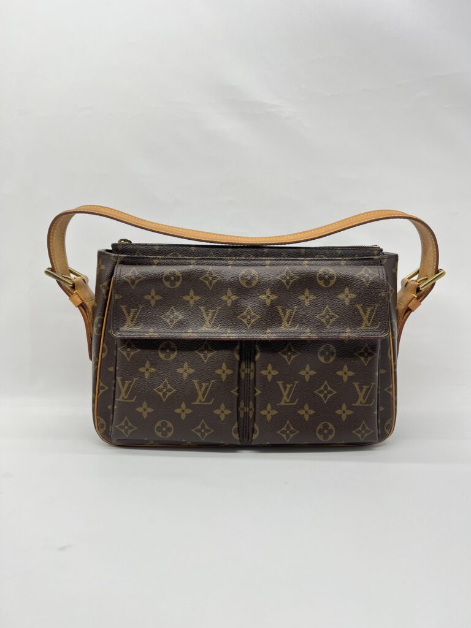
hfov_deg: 53.1
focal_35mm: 26
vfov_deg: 67.3
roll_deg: -0.5
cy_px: 314
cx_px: 236
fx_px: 472
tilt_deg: -8.4
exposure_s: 1/100
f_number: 1.5
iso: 32
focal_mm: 5.7
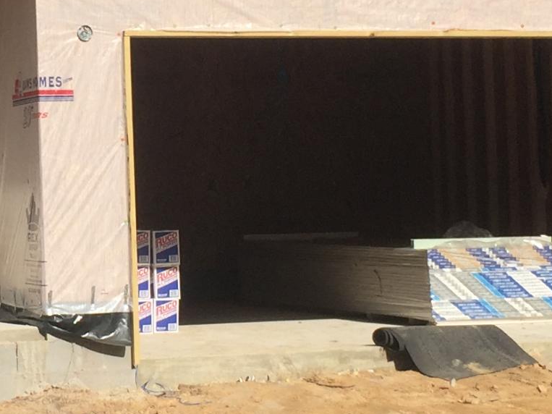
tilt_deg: +2.9
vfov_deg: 13.0
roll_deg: +0.5
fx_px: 1818
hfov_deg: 17.0
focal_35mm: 114
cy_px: 160
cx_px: 54
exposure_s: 1/3300
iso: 32
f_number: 2.2
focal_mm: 4.15
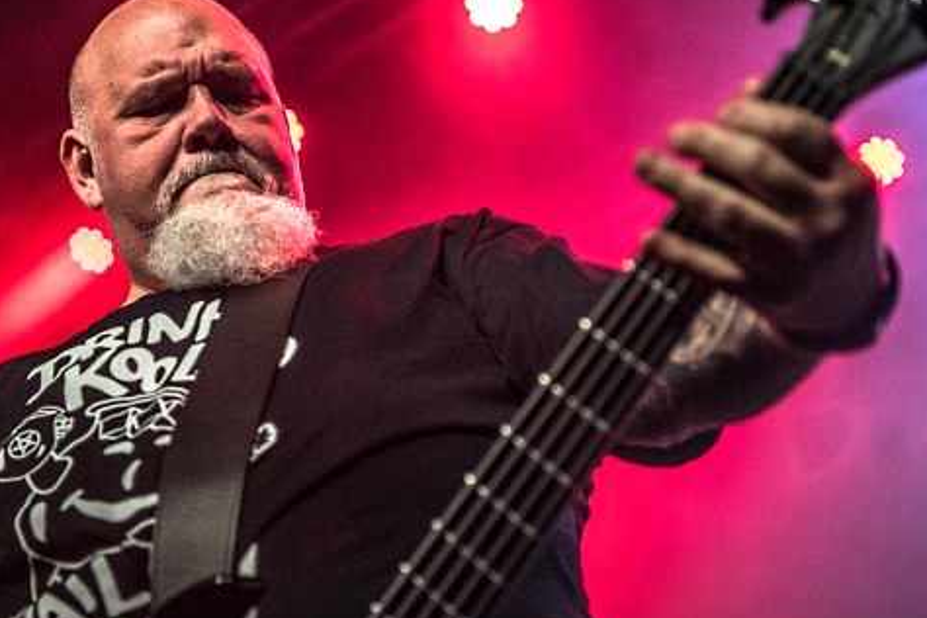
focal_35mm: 76
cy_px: 271
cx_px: 417
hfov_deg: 26.6
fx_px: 1957
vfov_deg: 17.9
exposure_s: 1/100
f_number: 2.8
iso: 1600
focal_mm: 50
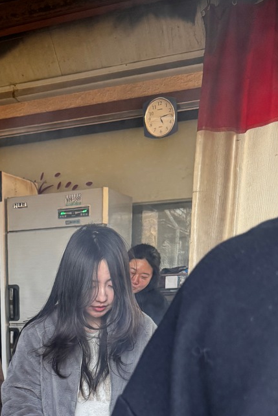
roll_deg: -1.8
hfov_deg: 24.1
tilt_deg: -11.9
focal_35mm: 53
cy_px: 407
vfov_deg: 34.5
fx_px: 614
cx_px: -16
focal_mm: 6.76
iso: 200
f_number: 1.78
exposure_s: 1/116
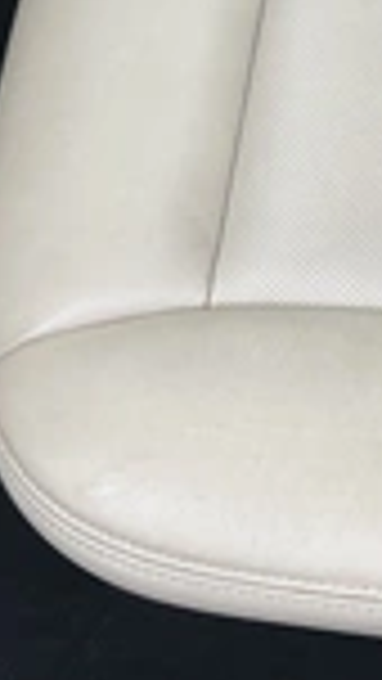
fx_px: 1458
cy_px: 126
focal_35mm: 81
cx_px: 521
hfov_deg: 14.2
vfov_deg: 25.7
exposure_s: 1/122
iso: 20
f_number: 1.8
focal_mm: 3
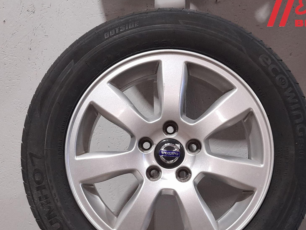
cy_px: 152
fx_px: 309
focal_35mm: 35
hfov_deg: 52.3
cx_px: 181
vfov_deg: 40.2
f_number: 2
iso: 250
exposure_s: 1/50
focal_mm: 4.6
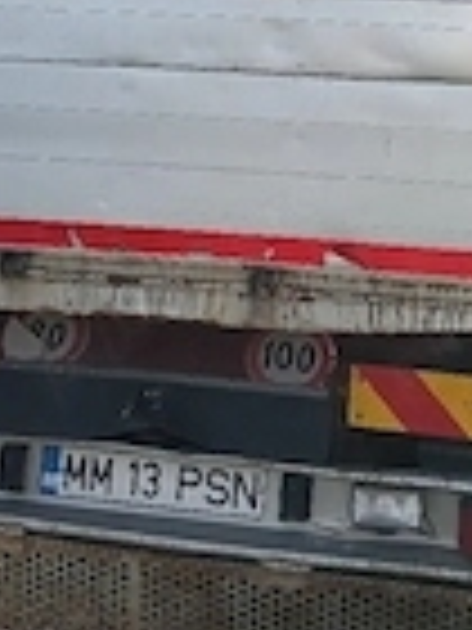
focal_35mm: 77
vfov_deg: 24.1
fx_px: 1400
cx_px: 270
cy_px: -18
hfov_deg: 19.1
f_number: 1.8
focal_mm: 3.98
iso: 50
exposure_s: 1/370
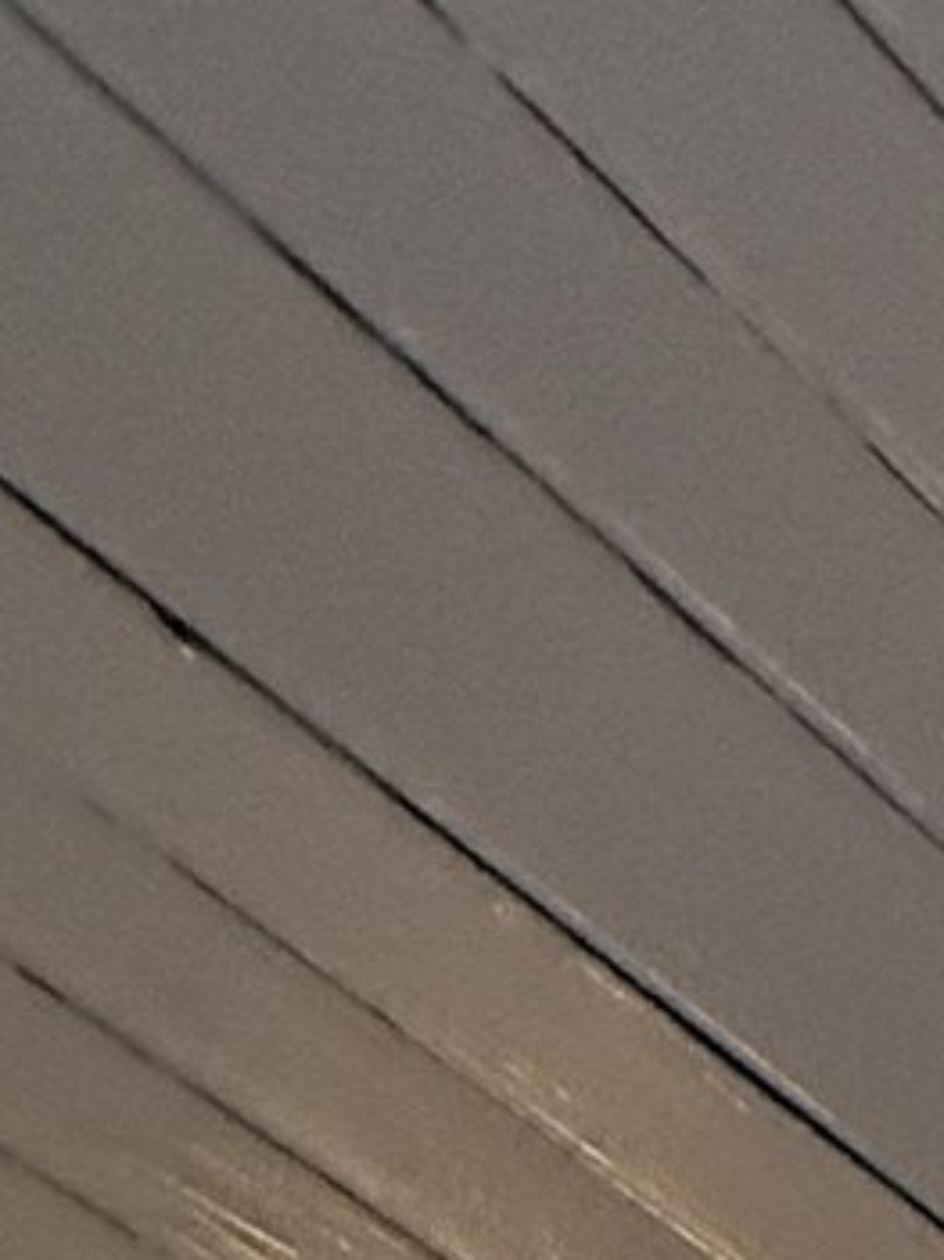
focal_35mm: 92
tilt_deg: -5.9
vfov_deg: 10.5
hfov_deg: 13.5
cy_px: 4089
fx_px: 3347
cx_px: 1945
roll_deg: -2.9
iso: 500
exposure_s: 1/120
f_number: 2.2
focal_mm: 2.22
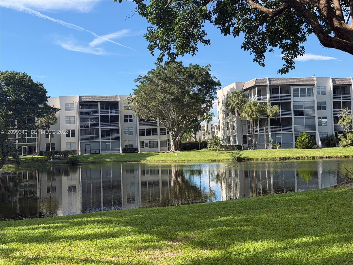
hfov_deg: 39.7
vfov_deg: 30.3
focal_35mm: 48
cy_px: 132
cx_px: 176
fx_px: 489
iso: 64
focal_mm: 6.76
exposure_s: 1/2415
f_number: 1.78
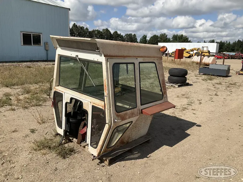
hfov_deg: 61.7
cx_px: 122
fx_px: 204
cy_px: 91
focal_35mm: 29
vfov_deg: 48.2
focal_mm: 3
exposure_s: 1/2801
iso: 25
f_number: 1.8
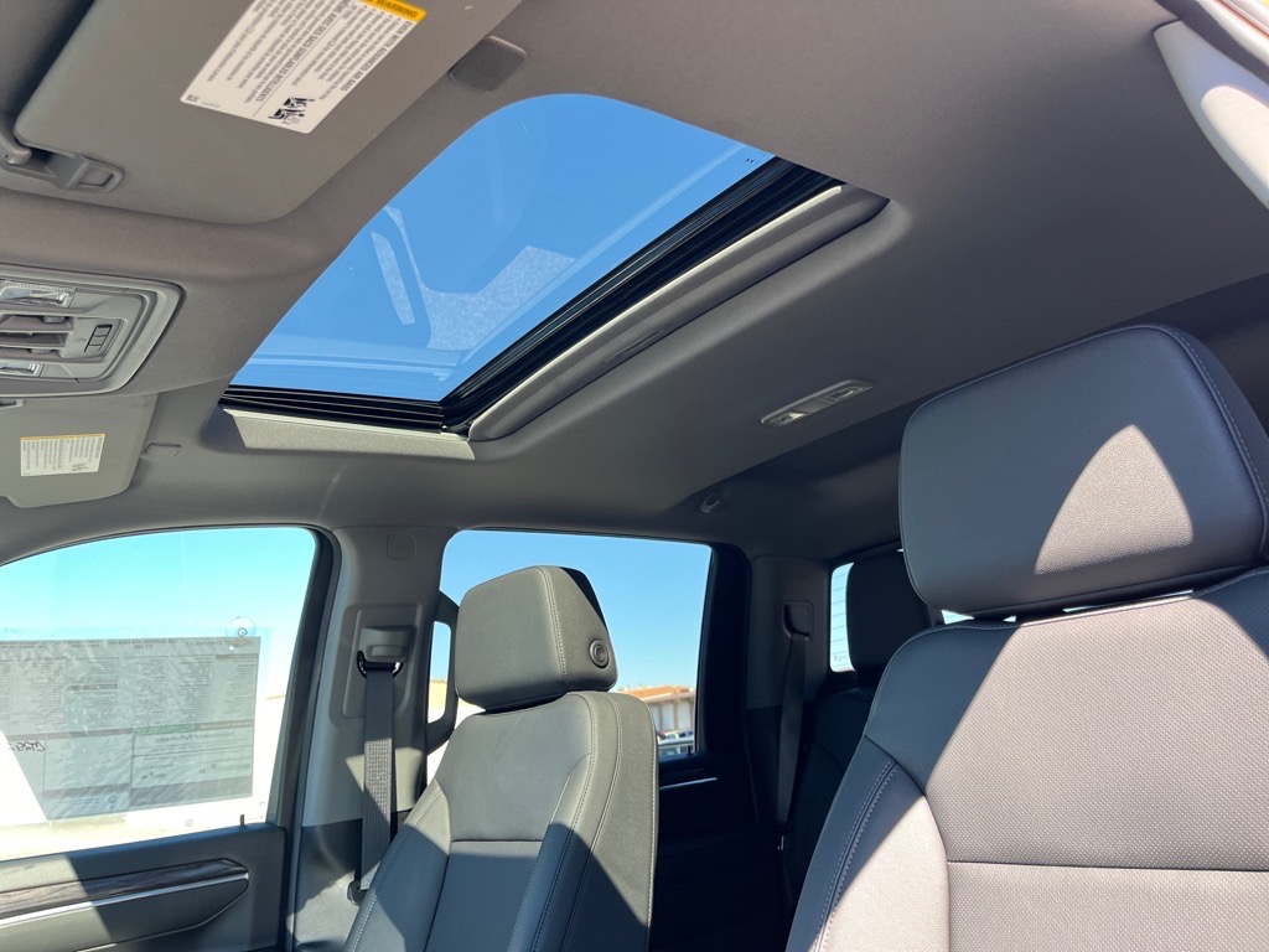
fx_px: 953
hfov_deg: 67.3
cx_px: 634
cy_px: 476
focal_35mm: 26
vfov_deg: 53.1
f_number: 1.6
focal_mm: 5.1
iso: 80
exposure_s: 1/122
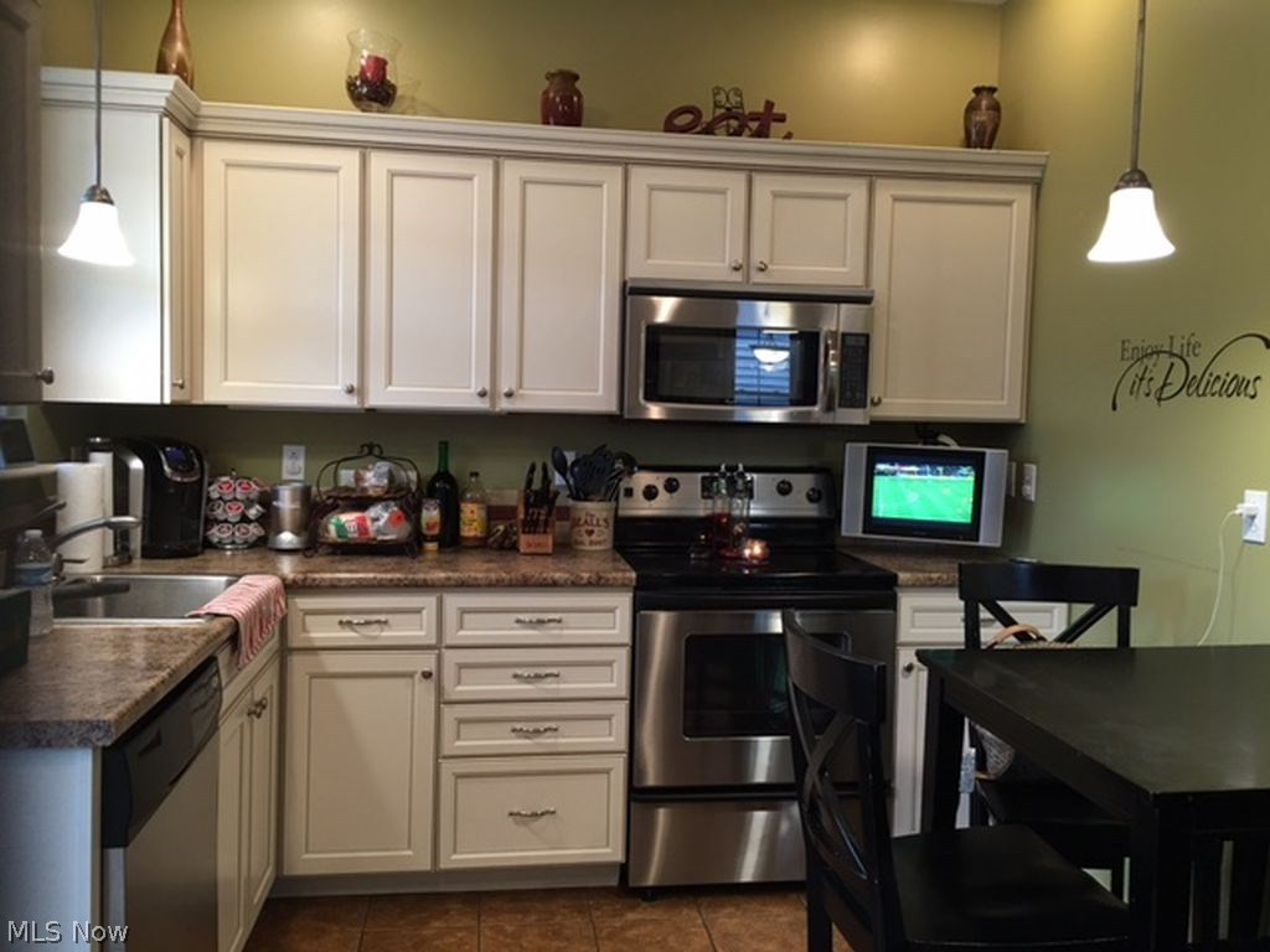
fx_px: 1064
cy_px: 476
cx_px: 635
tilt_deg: -2.7
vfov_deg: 48.2
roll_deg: -1.3
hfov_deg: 61.7
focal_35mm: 29
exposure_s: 1/15
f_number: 2.2
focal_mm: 4.15
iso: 50
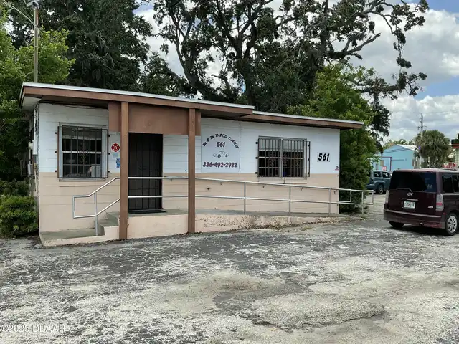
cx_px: 230
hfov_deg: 61.7
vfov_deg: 48.2
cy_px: 172
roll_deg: -1.1
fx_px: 385
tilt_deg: -1.7
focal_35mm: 29
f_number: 1.8
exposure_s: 1/1221
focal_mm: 3
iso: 16
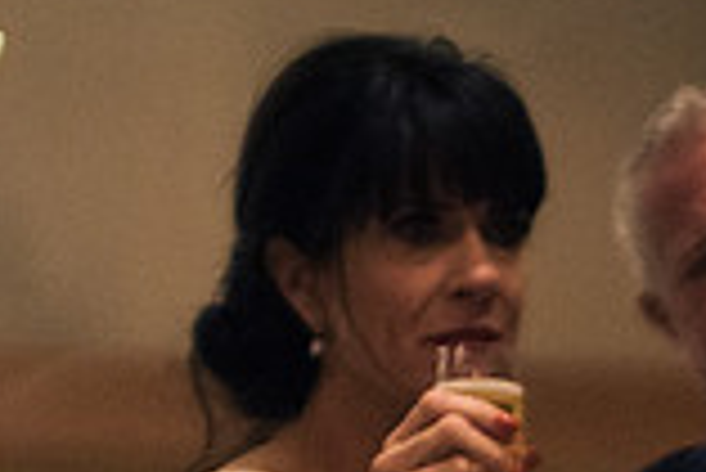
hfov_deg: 10.9
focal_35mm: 185
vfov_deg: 7.2
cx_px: 832
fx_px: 3631
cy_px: 843
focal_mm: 50
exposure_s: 1/100
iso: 3200
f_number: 1.4
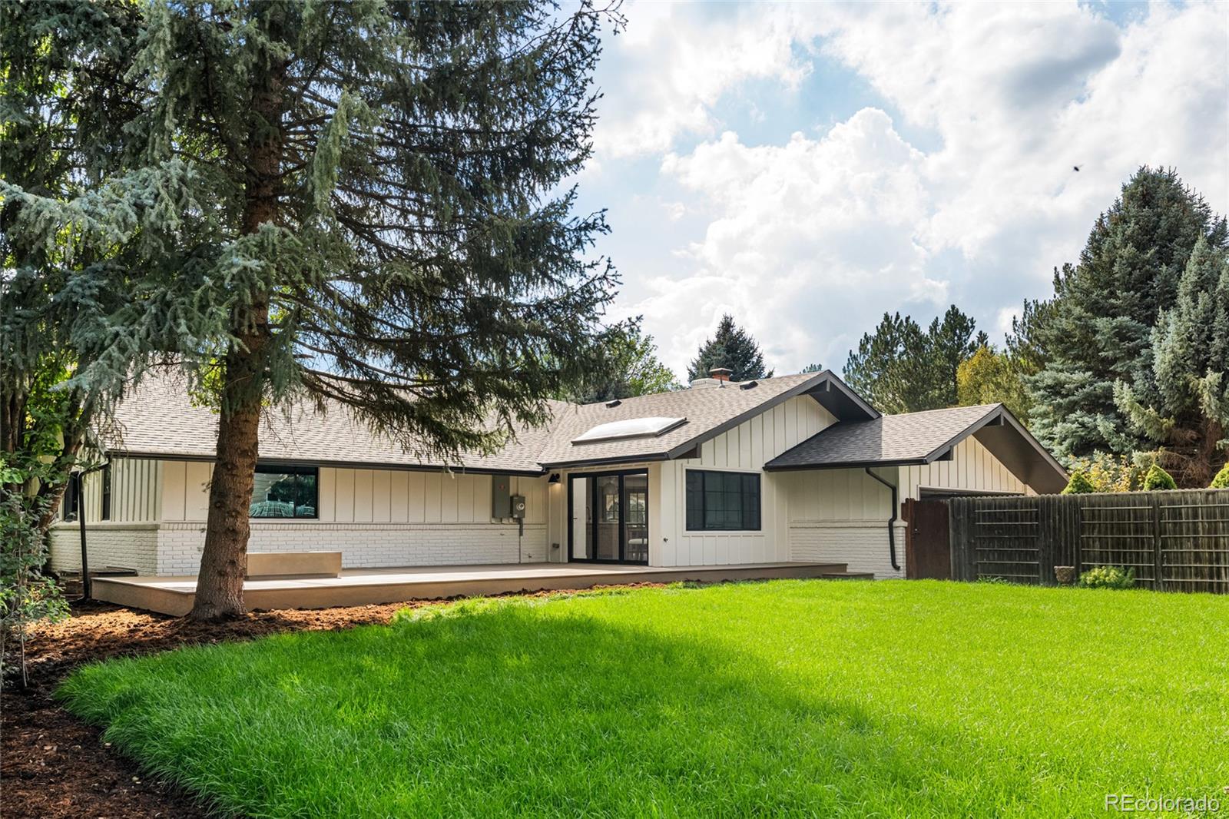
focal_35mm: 28
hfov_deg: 66.4
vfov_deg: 47.1
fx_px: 939
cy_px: 410
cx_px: 614
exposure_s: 1/1250
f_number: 8
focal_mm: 27.5
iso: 800
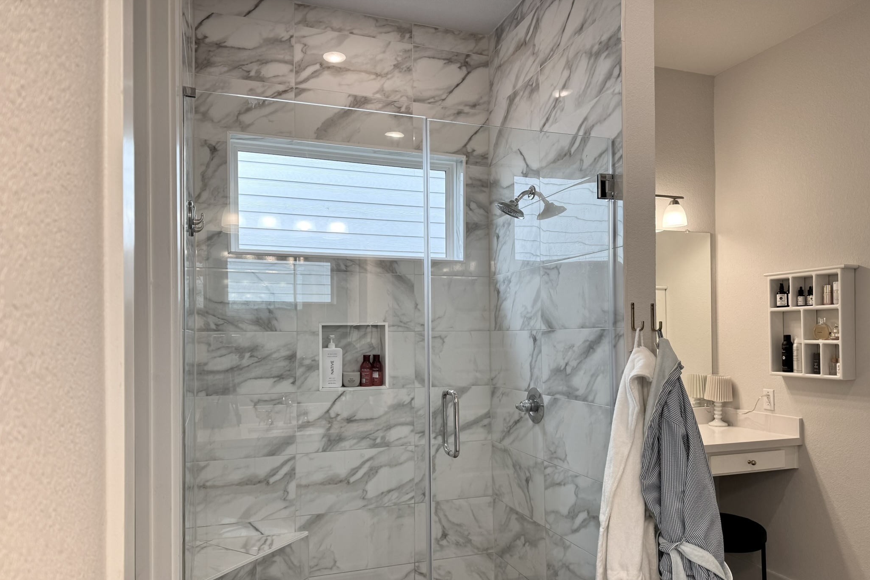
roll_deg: +0.0
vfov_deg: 51.2
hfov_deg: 71.5
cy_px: 324
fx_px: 604
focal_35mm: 25
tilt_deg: +0.0
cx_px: 435
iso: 80
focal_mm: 6.76
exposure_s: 1/164
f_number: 1.78
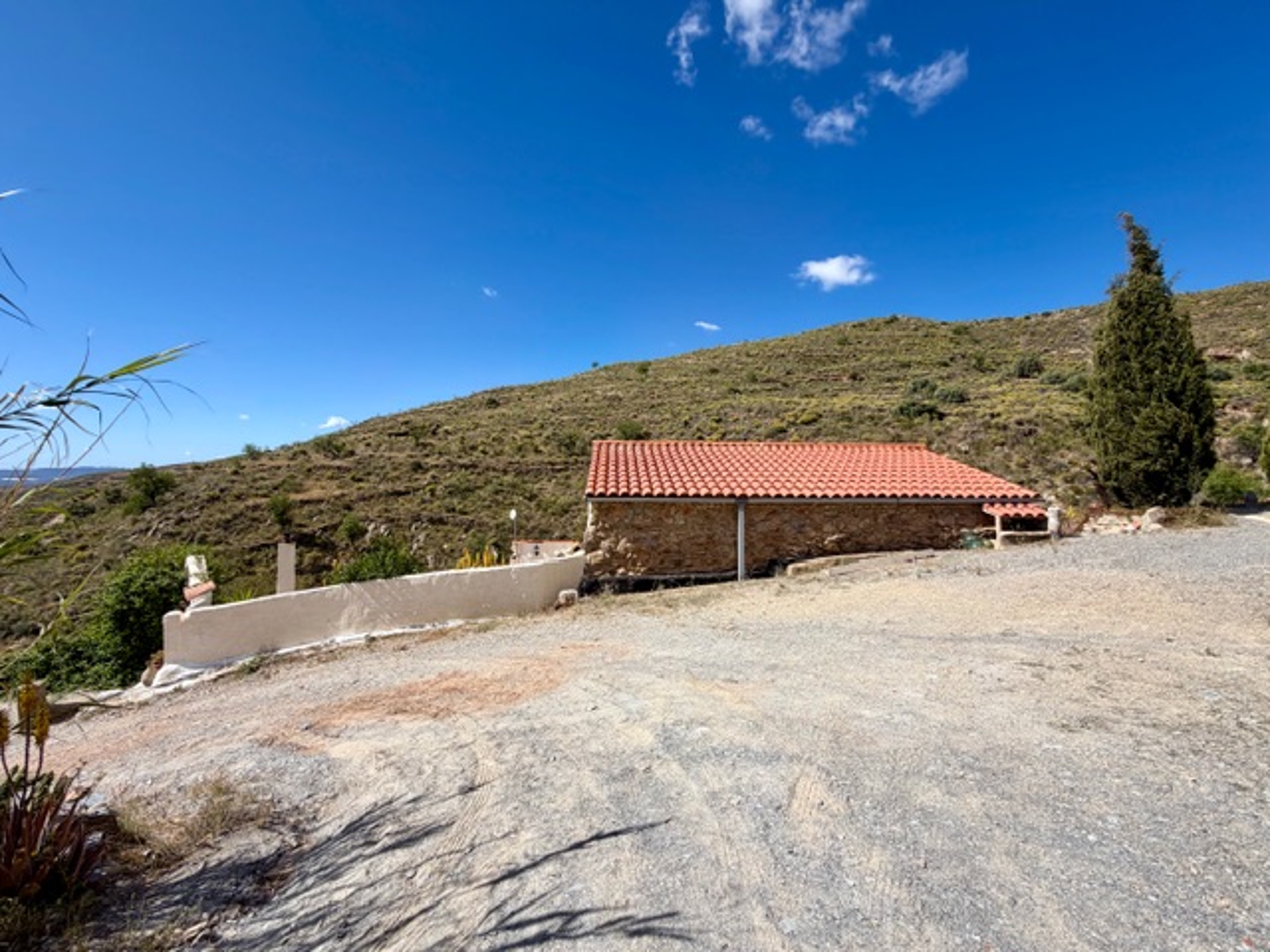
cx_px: 635
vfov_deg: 85.7
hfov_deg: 102.1
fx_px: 514
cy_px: 476
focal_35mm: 14
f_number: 2.2
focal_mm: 2.22
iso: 20
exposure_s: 1/1068
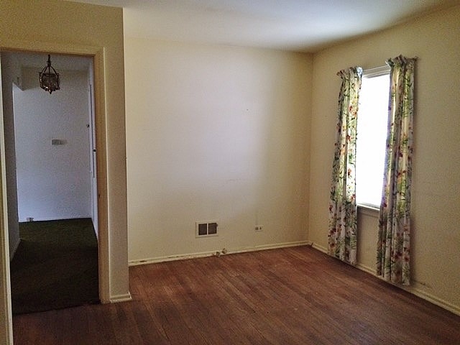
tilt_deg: -5.9
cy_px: 172
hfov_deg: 61.7
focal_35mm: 29
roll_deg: +0.3
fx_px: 385
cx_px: 230
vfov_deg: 48.2
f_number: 2.2
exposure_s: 1/20
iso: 320
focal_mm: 4.15
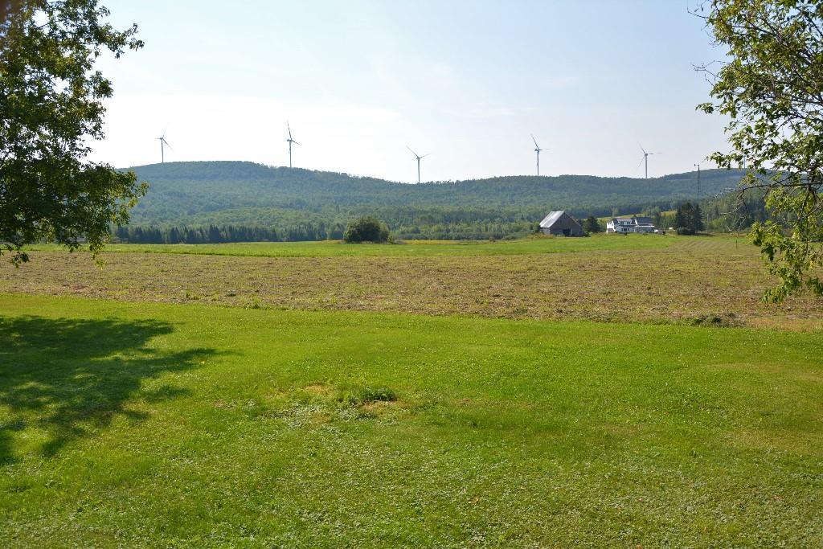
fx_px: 720
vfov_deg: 41.7
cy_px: 274
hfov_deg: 59.5
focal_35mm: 32
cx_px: 412
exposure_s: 1/320
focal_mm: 21
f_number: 9
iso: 100
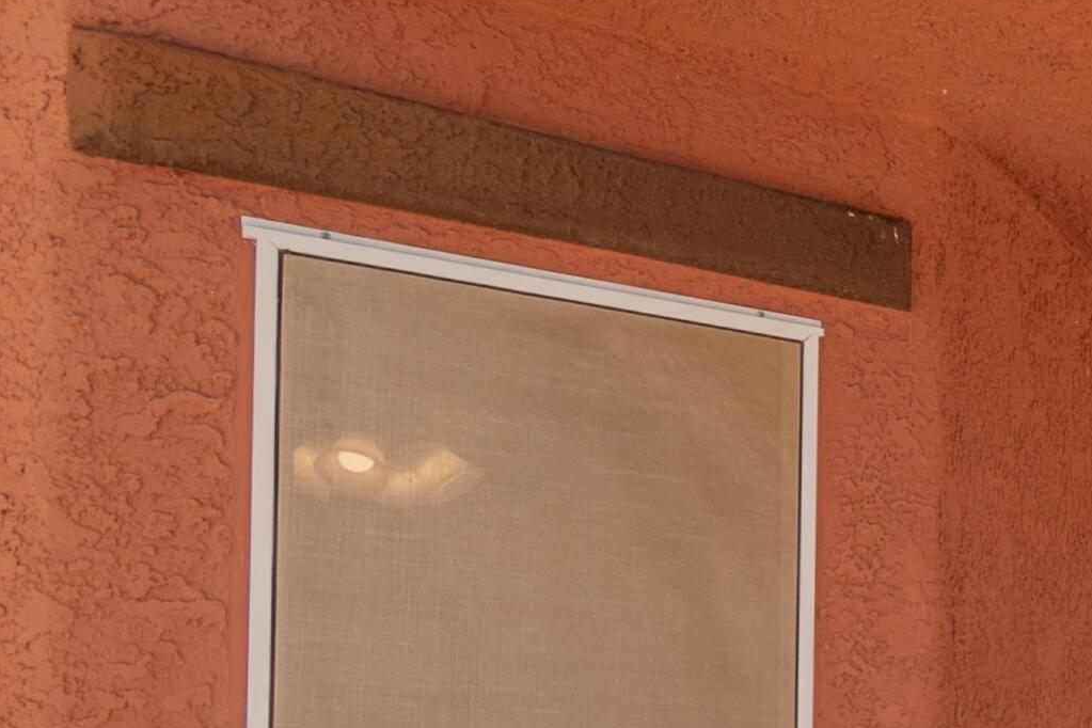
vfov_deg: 28.9
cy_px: 696
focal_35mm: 44
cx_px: 1565
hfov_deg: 30.0
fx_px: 1335
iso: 160
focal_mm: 10
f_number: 9
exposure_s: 1/200
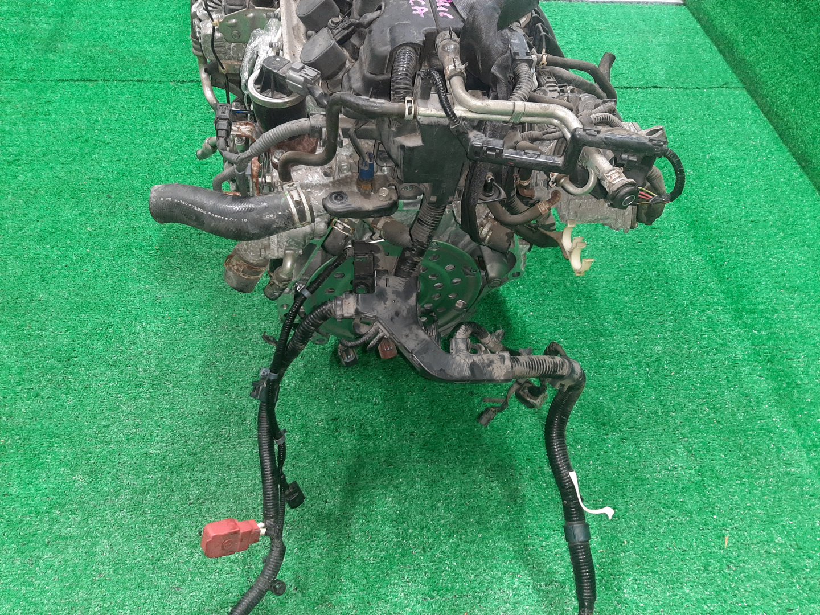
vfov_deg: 53.1
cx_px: 410
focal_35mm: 26
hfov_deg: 67.3
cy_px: 308
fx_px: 616
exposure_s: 1/33
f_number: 1.7
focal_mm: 3.93
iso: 246
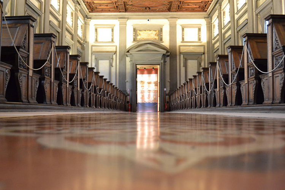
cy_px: 95
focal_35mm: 36
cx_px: 142
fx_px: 285
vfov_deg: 36.9
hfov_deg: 53.1
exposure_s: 1/6
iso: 3200
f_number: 4
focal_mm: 24
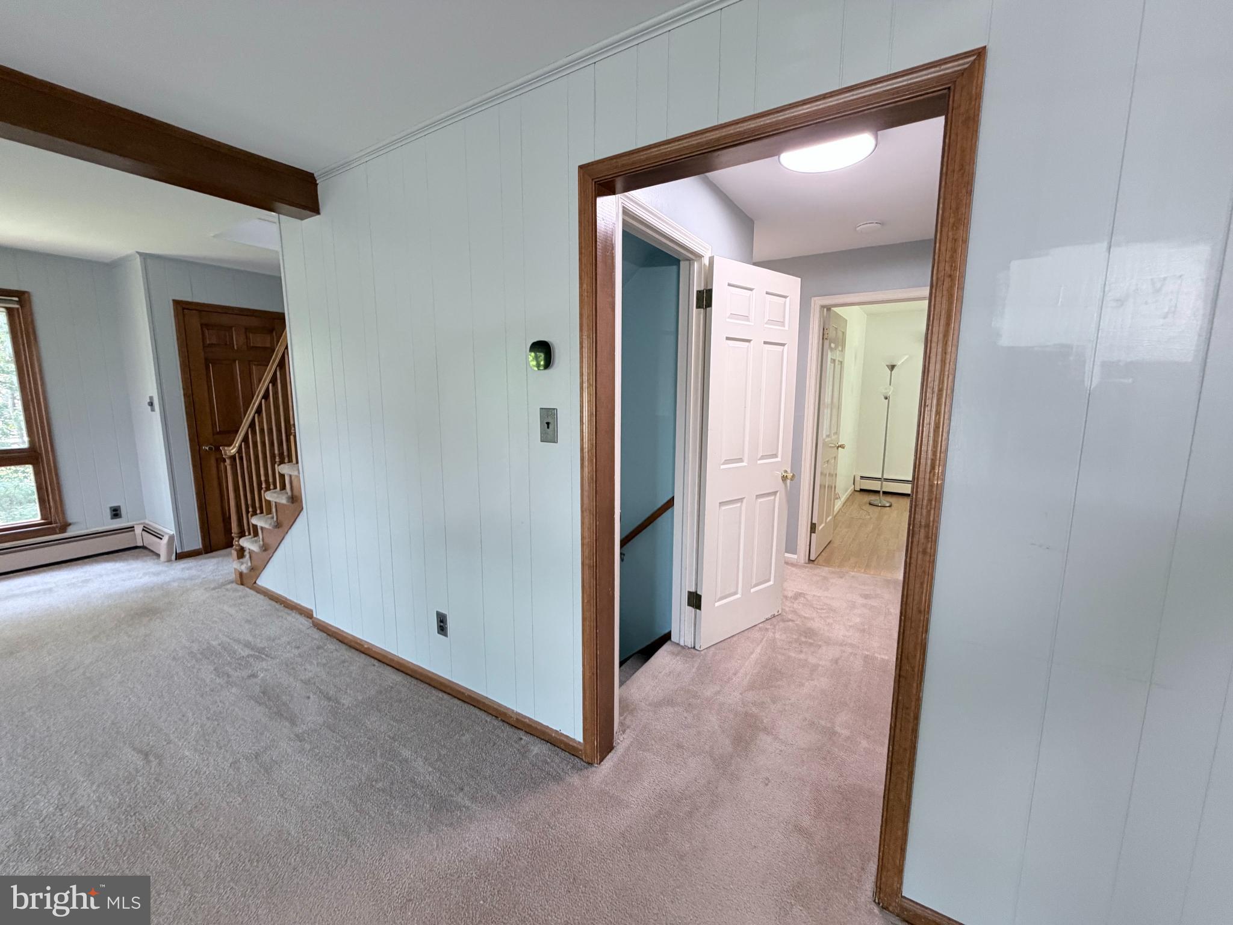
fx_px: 499
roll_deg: -0.3
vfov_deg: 85.7
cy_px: 462
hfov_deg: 102.1
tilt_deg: -6.1
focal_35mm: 14
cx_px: 616
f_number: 2.2
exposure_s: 1/60
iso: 200
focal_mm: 2.22
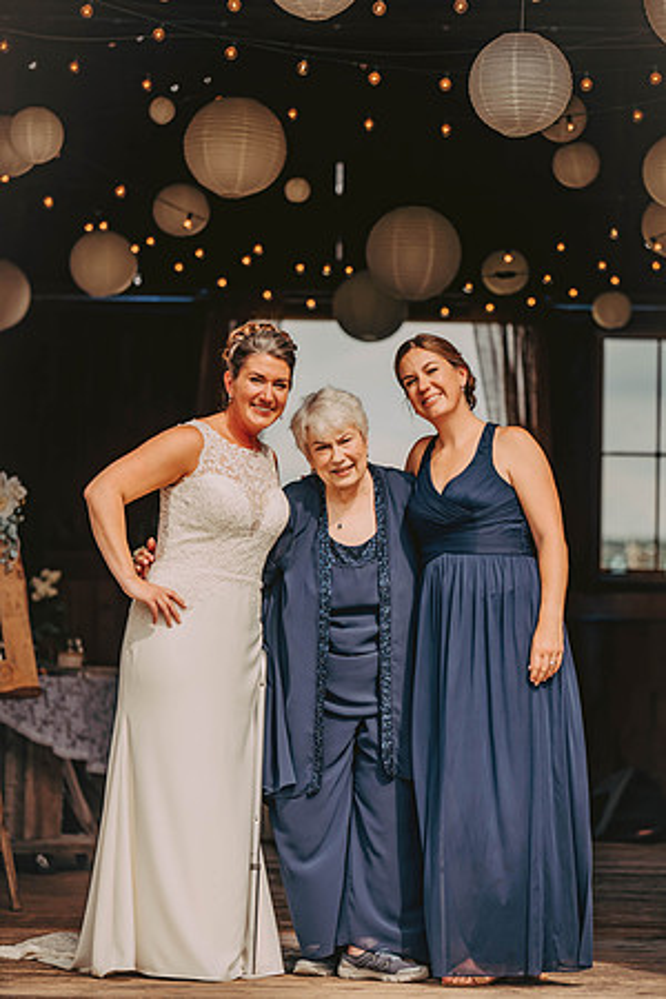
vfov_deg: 16.8
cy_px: 500
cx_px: 333
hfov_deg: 11.2
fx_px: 3385
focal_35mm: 122
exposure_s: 1/2000
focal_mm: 122
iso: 200
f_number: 2.8
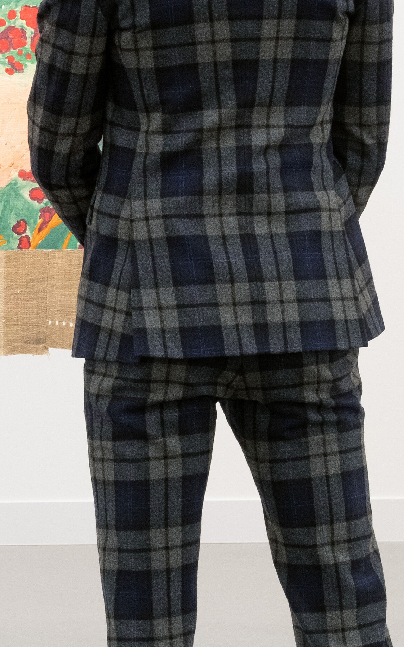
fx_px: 3666
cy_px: 206
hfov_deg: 6.3
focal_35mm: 208
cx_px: -64
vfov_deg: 10.1
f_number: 7.1
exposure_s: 1/200
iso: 1600
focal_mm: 50
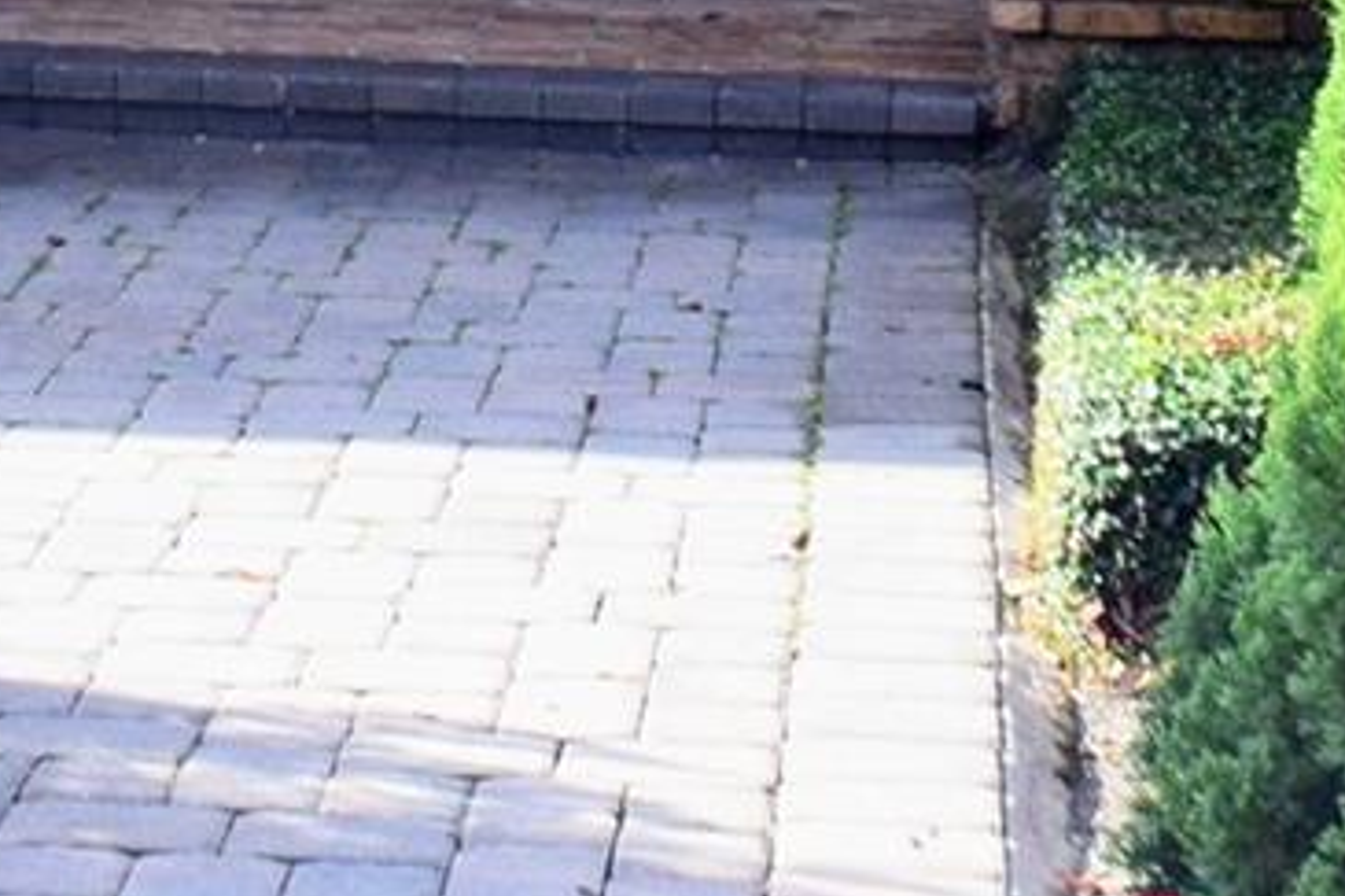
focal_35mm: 171
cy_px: -767
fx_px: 6386
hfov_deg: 12.0
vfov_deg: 7.7
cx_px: 236
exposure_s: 1/200
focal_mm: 26
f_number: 10
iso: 400
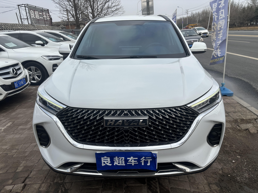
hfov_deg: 67.3
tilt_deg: -18.6
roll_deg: +4.8
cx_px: 129
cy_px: 96
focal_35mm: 26
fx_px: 194
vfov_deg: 53.1
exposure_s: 1/3413
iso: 50
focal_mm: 5.96
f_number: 1.6
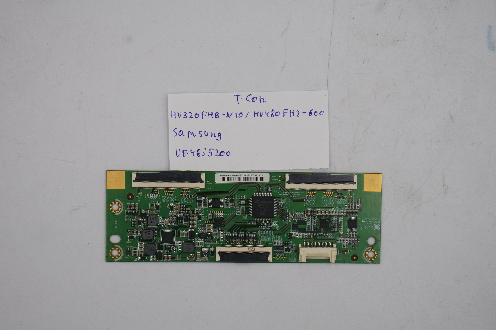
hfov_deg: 30.1
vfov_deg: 20.3
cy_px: 165
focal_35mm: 67
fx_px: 923
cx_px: 248
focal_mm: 25
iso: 160
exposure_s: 1/200
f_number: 6.3
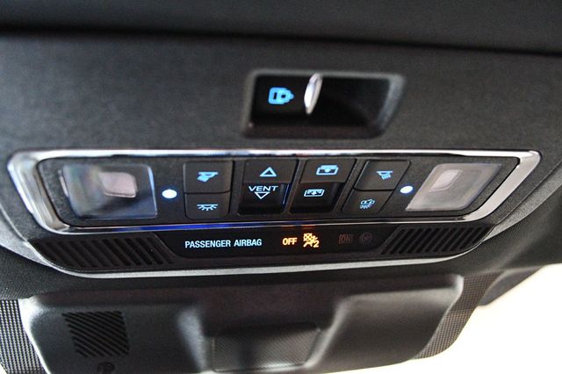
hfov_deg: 62.0
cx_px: 281
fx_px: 468
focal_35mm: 30
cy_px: 187
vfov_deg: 43.6
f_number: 3.8
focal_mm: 20
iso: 9000
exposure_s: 1/60
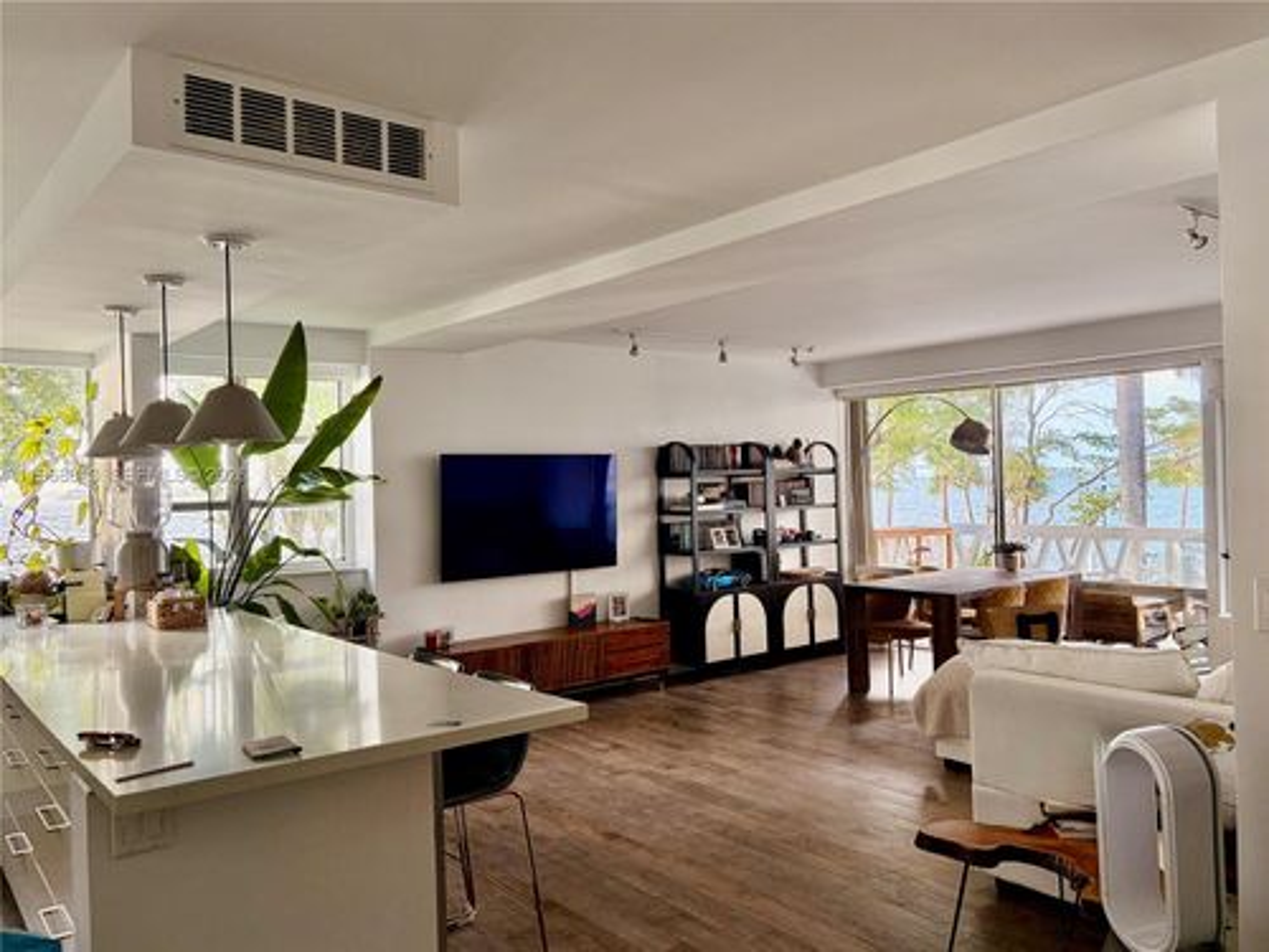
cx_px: 634
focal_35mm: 26
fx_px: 953
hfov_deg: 67.3
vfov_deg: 53.1
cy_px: 476
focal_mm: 5.96
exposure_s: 1/167
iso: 50
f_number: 1.6
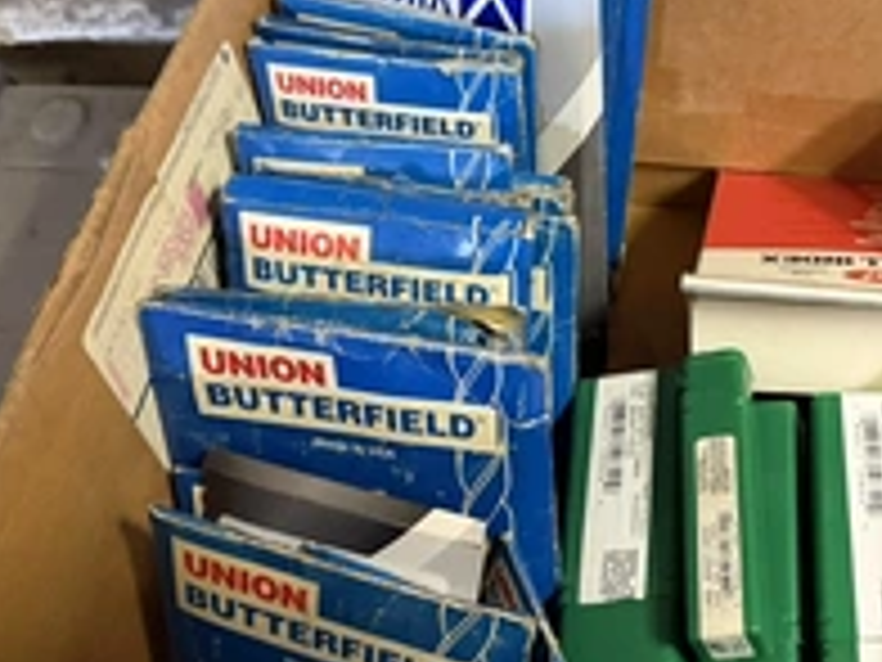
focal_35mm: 49
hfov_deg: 37.9
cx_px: 670
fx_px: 1248
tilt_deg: -53.9
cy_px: 302
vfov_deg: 29.7
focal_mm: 6.76
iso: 800
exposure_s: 1/60
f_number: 1.78
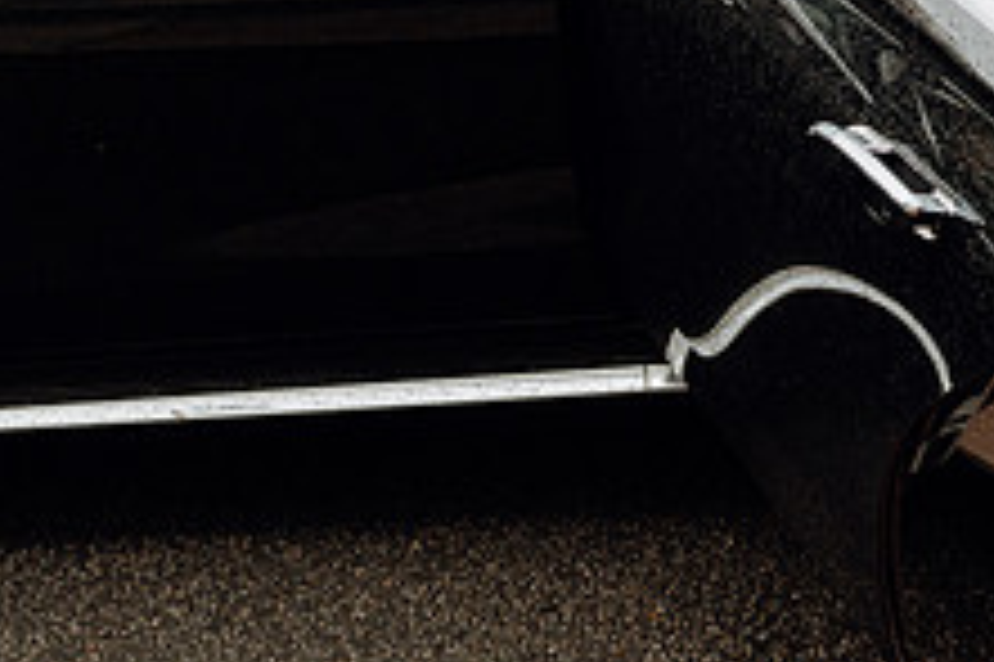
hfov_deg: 18.5
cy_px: -20
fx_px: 2897
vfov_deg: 12.8
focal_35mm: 105
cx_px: 1192
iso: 1600
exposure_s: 1/160
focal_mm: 40
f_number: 3.5
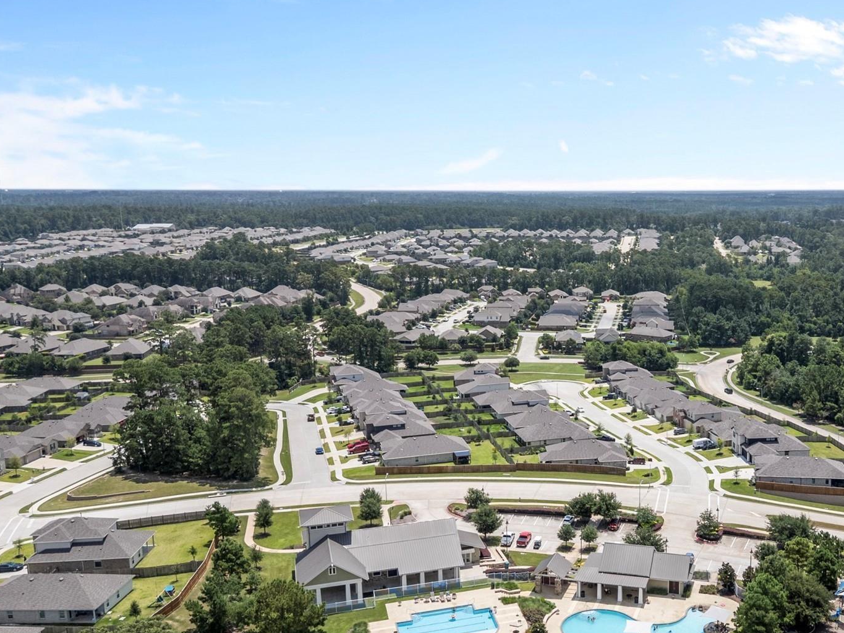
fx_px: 878
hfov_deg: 49.9
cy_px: 358
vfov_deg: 39.6
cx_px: 597
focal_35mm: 36
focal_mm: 6.72
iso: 120
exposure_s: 1/3000
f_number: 1.7
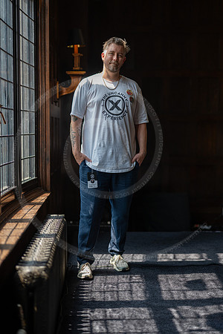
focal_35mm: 50
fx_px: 465
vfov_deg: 39.6
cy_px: 167
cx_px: 112
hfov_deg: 27.0
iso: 125
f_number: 1.2
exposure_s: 1/800
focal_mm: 50
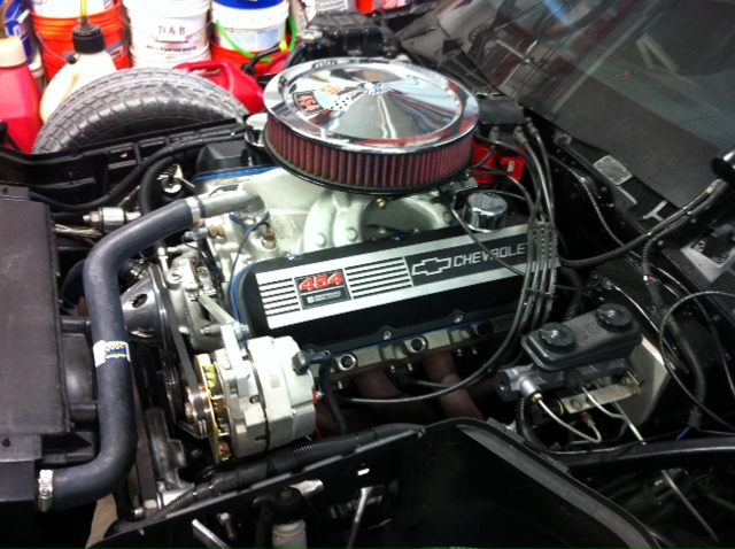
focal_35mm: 35
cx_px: 368
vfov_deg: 40.6
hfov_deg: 52.7
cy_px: 274
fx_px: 742
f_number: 2.8
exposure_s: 1/15
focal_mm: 3.85
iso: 160
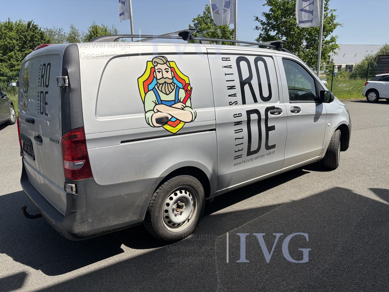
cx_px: 194
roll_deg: +1.7
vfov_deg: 53.1
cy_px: 146
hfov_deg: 67.3
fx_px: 292
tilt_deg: -14.2
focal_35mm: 26
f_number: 1.6
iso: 50
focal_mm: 5.96
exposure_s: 1/3448
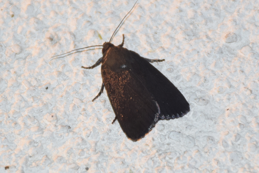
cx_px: 130
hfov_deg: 9.8
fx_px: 1510
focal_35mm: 210
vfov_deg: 6.5
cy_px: 86
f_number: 7.1
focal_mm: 140
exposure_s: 1/60
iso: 320
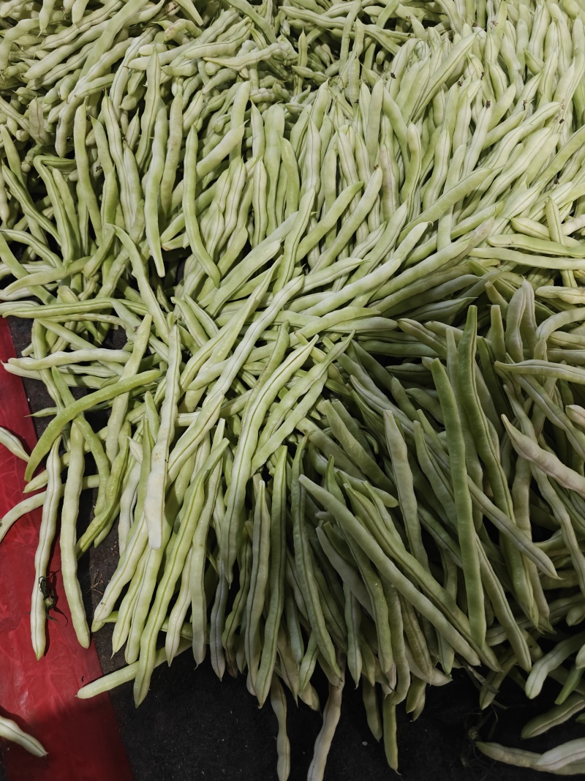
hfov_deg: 58.9
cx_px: 292
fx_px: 518
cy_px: 390
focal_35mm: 23
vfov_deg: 73.9
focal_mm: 6.06
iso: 1000
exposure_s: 1/100
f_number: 1.6
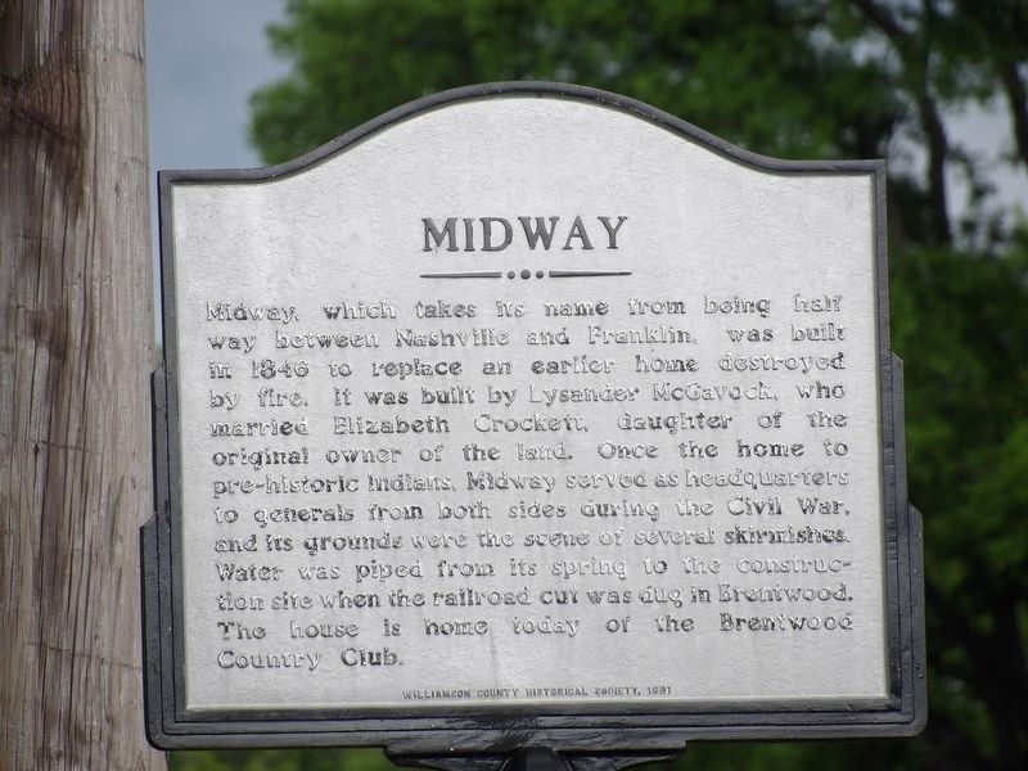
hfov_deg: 2.8
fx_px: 21352
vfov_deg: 2.1
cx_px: 514
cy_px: 386
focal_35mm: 719
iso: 100
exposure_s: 1/156
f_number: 4.4
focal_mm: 128.9
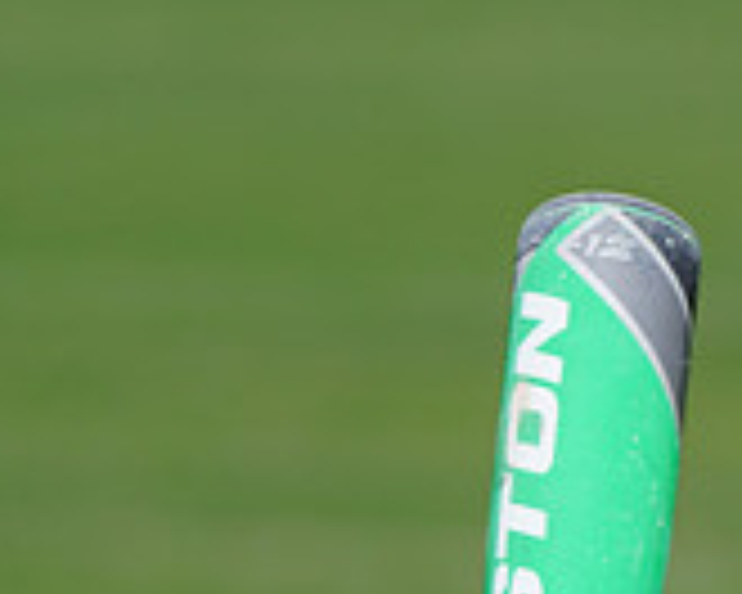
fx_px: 14252
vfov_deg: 2.4
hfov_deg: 3.0
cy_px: 1256
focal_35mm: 649
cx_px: 861
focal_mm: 197
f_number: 8
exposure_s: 1/200
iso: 200
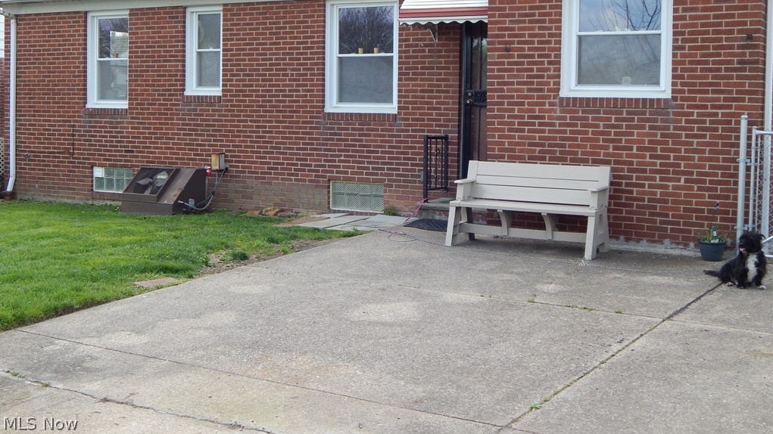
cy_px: 145
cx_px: 386
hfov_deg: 43.7
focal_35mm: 47
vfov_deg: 25.3
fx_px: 963
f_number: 3.6
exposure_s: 1/400
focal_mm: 7.7
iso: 125
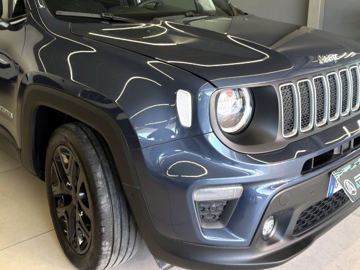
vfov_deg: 34.6
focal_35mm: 41
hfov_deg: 45.7
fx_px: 427
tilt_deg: -12.8
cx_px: 168
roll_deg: -1.1
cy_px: 77
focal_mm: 6.76
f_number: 1.78
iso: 100
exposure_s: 1/60
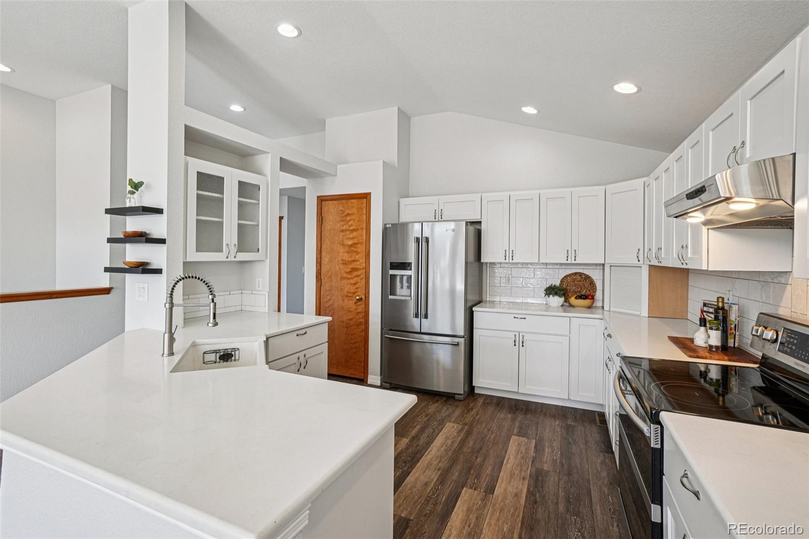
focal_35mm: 15
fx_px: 337
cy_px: 270
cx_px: 404
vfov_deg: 77.3
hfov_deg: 100.4
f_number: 8
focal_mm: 10
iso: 400
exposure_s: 1/50
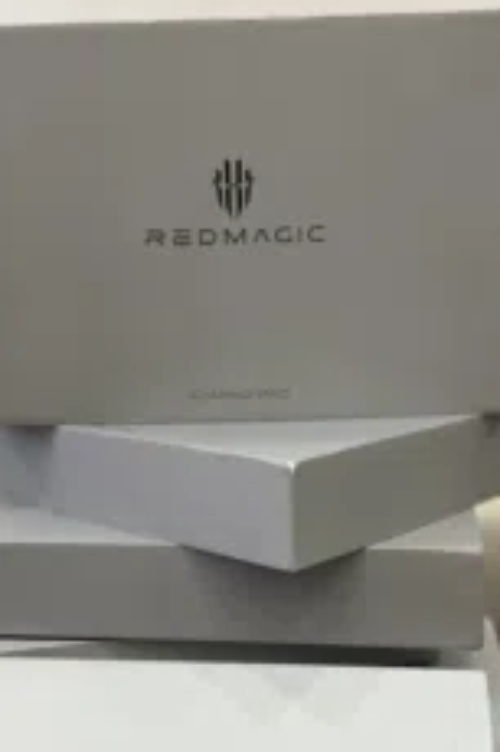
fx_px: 981
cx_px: 255
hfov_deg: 28.6
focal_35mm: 47
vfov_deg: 41.5
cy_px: 490
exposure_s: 1/100
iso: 100
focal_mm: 5.7
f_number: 1.5
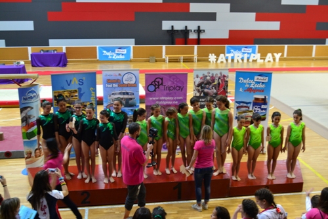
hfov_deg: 46.4
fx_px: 383
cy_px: 110
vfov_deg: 31.9
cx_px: 164
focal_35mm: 42
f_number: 5.6
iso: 640
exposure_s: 1/30
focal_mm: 28
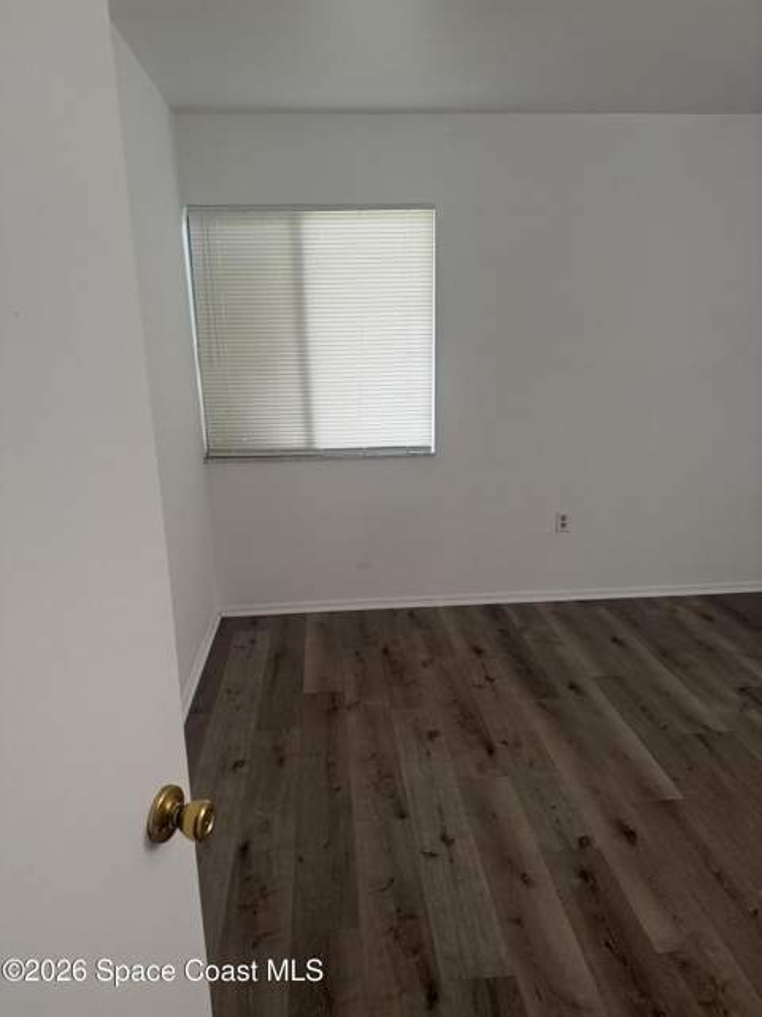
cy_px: 508
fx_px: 704
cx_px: 381
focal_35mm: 24
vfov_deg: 71.6
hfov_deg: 56.8
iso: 200
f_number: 1.78
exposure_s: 1/121
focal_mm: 6.76
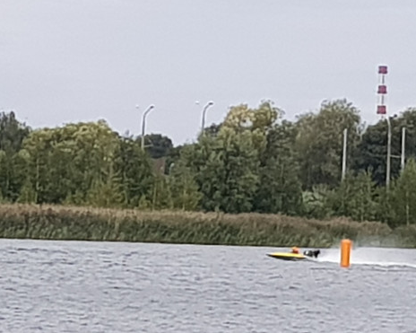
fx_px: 431
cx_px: 200
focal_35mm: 35
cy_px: 198
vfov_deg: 42.0
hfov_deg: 51.5
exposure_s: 1/1208
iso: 40
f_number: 1.7
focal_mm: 4.2
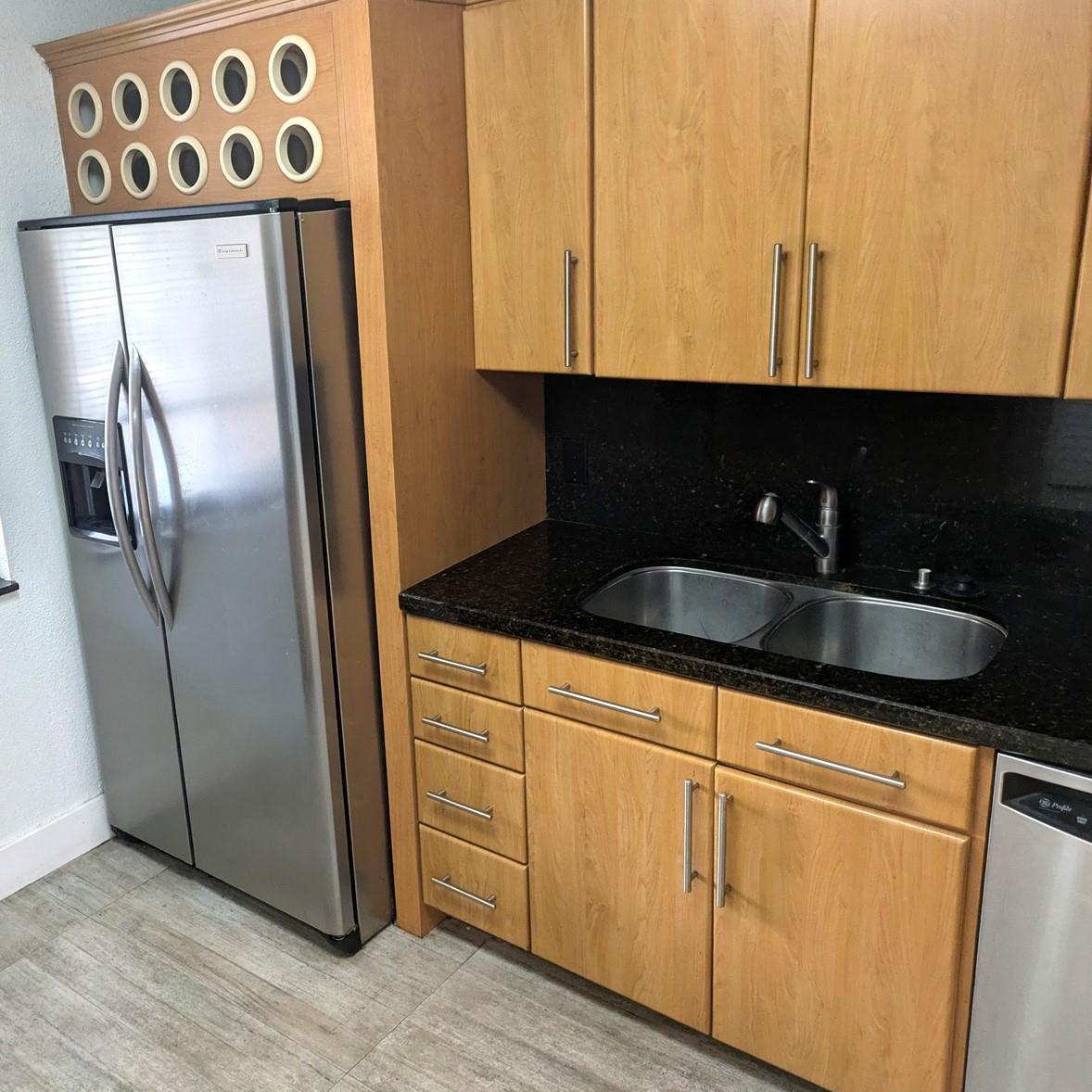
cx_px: 356
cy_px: 542
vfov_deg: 54.0
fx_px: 1071
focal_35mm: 30
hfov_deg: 52.9
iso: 62
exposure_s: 1/60
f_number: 1.89
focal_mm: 5.43
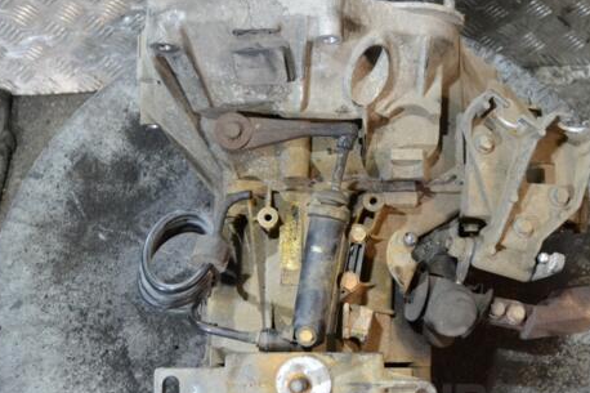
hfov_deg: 33.8
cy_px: 232
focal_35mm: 59
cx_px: 367
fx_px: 967
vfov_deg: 22.9
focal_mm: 30
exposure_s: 1/30
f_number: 4.5
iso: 2200
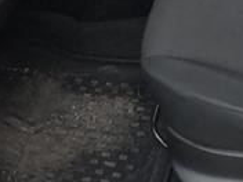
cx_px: 269
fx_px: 730
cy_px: -110
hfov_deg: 18.2
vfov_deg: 13.3
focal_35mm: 104
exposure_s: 1/5
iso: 100
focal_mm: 3.99
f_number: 1.8
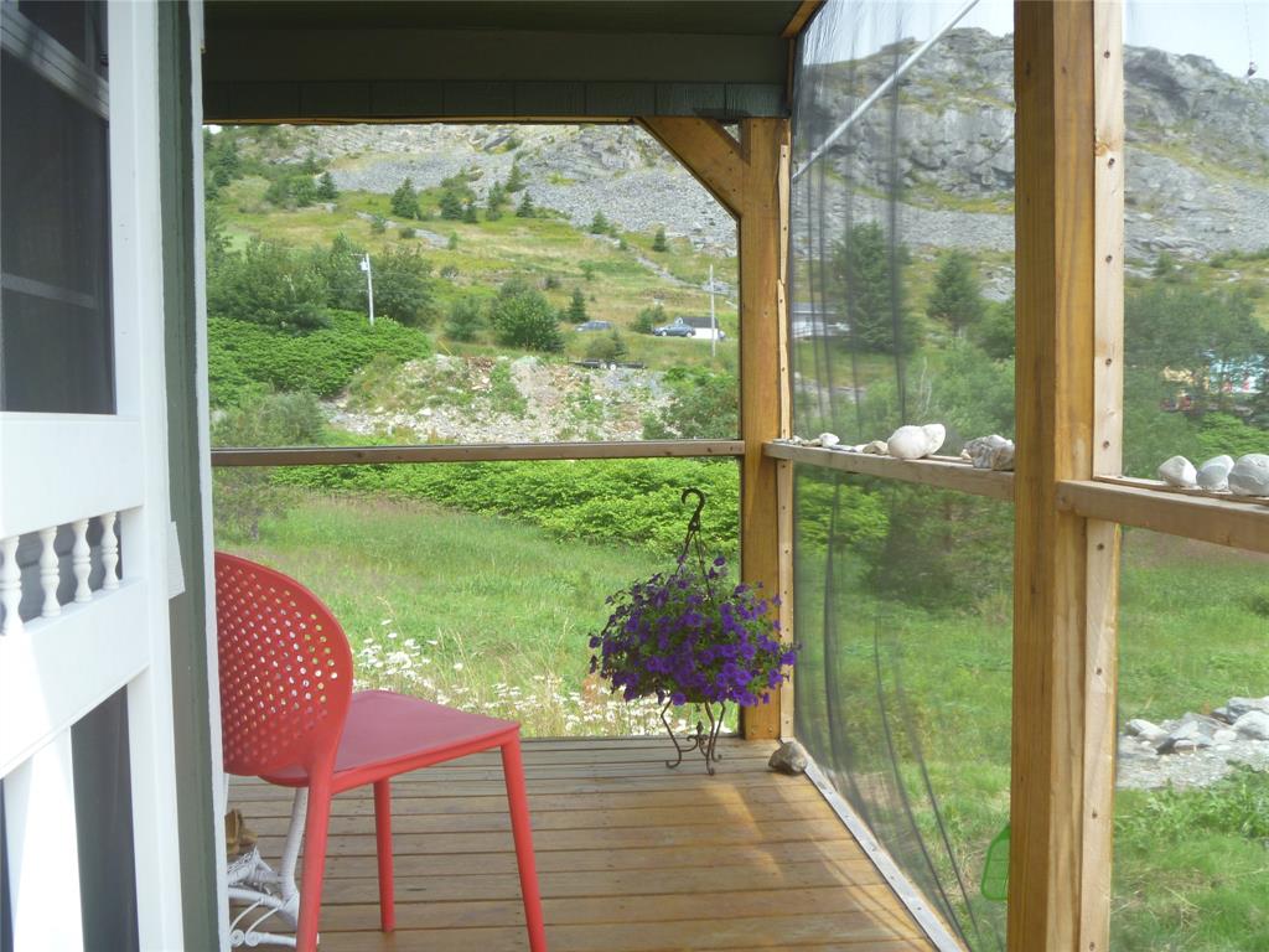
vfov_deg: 40.7
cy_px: 476
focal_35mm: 35
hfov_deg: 52.6
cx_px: 634
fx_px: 1283
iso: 80
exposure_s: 1/200
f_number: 3.5
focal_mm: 6.3
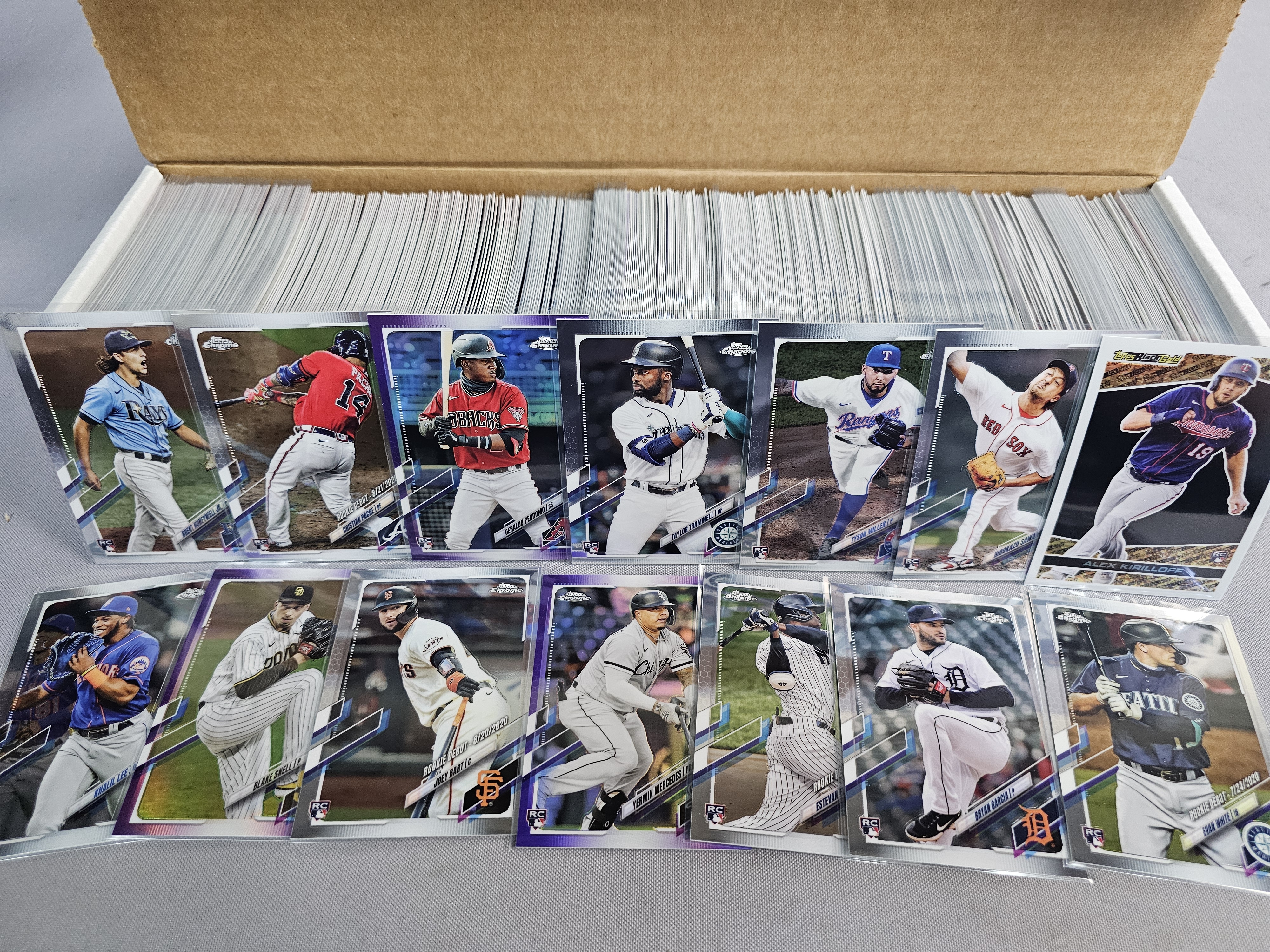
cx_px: 635
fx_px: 844
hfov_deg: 73.9
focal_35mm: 23
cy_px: 476
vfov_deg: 58.9
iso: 320
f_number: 1.7
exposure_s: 1/120
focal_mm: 6.3
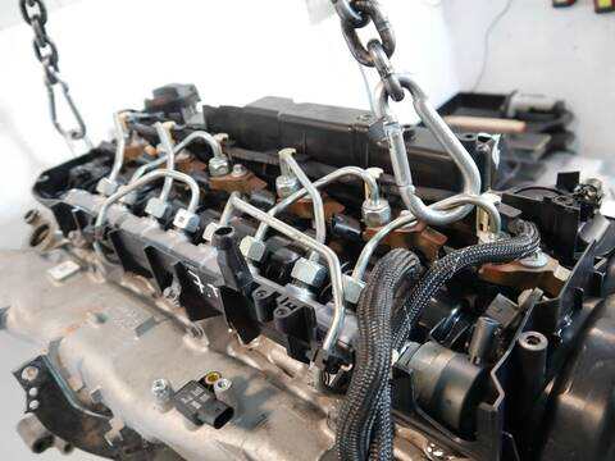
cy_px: 230
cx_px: 308
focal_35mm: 28
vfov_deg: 49.7
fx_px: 497
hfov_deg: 63.4
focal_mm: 14
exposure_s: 1/60
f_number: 3.5
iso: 800
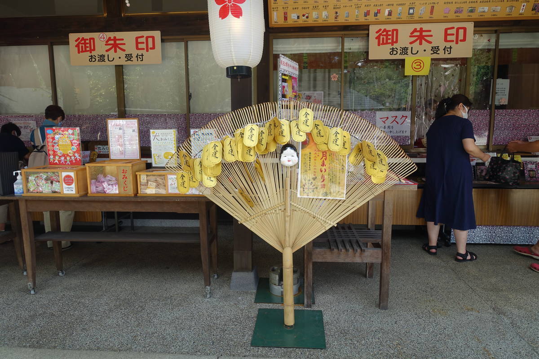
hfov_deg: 73.7
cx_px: 270
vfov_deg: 53.1
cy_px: 180
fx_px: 359
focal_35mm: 24
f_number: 4
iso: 125
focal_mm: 8.8
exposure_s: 1/160
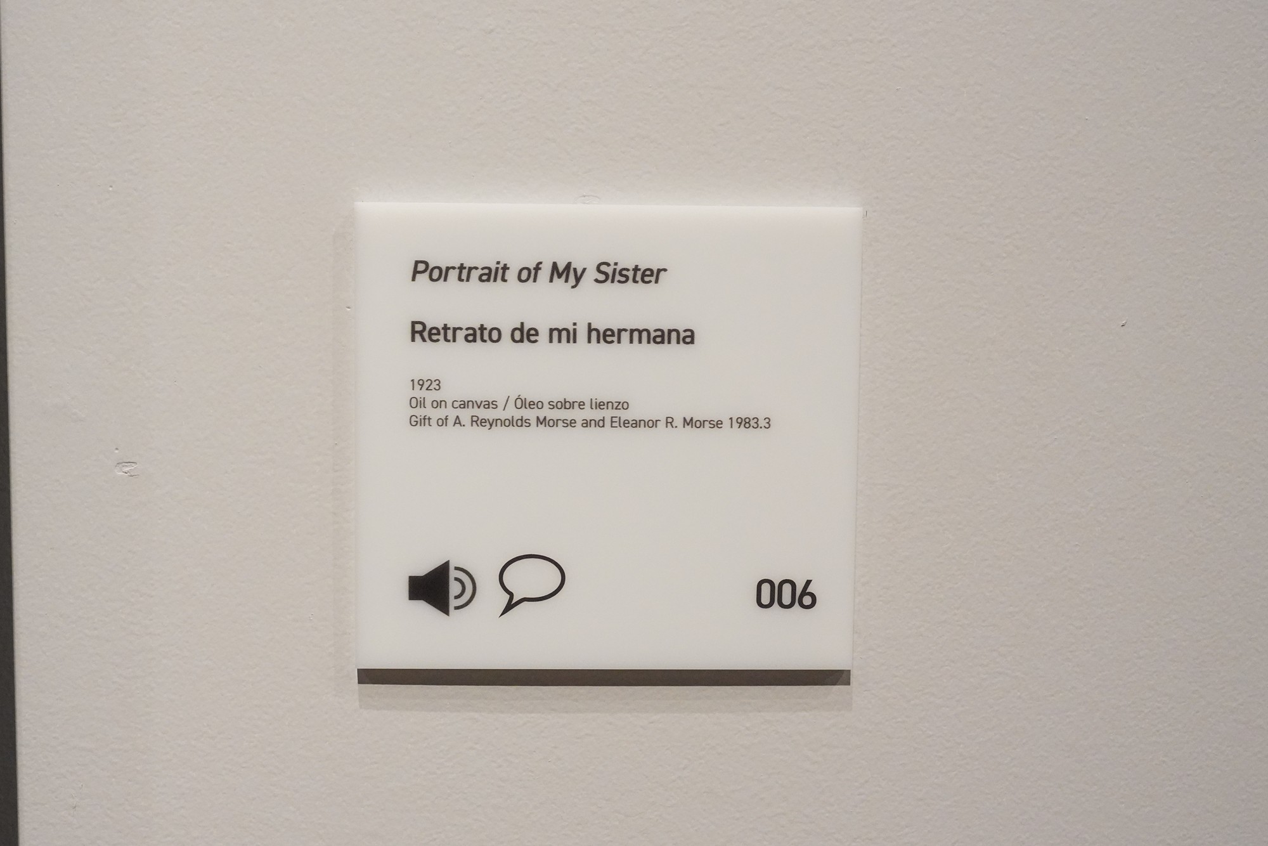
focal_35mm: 44
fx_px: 1550
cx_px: 634
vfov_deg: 30.5
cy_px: 423
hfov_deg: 44.5
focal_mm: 44
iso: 8000
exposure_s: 1/100
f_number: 8
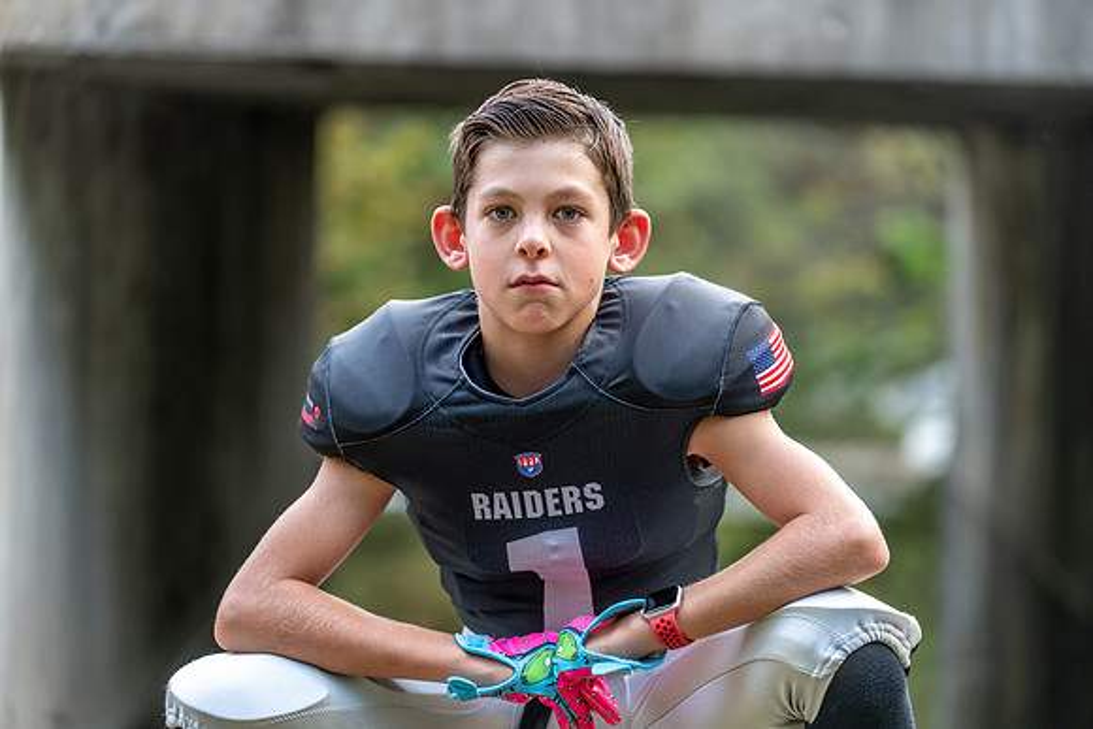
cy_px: 364
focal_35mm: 115
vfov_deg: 11.9
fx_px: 3492
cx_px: 546
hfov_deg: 17.8
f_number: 2.8
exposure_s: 1/320
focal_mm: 115
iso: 500
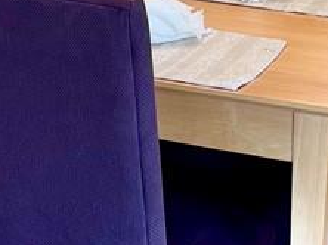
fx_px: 1637
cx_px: -146
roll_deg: -0.3
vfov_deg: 8.3
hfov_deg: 11.0
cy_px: -198
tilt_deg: -8.7
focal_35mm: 173
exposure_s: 1/60
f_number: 1.78
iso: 160
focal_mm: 6.76
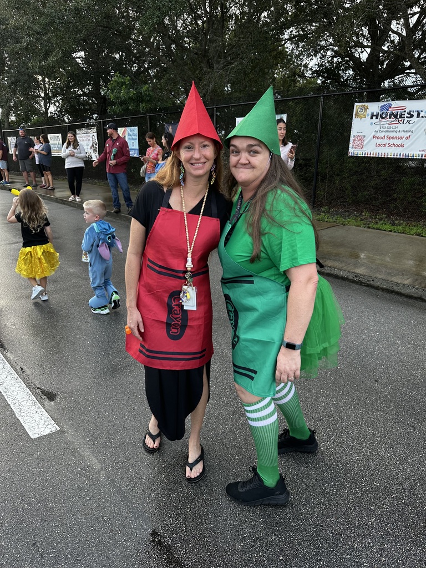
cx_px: 213
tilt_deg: -16.8
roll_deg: -0.9
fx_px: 394
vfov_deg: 71.6
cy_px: 284
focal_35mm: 24
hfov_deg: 56.8
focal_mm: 6.86
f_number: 1.78
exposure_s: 1/121
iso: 80
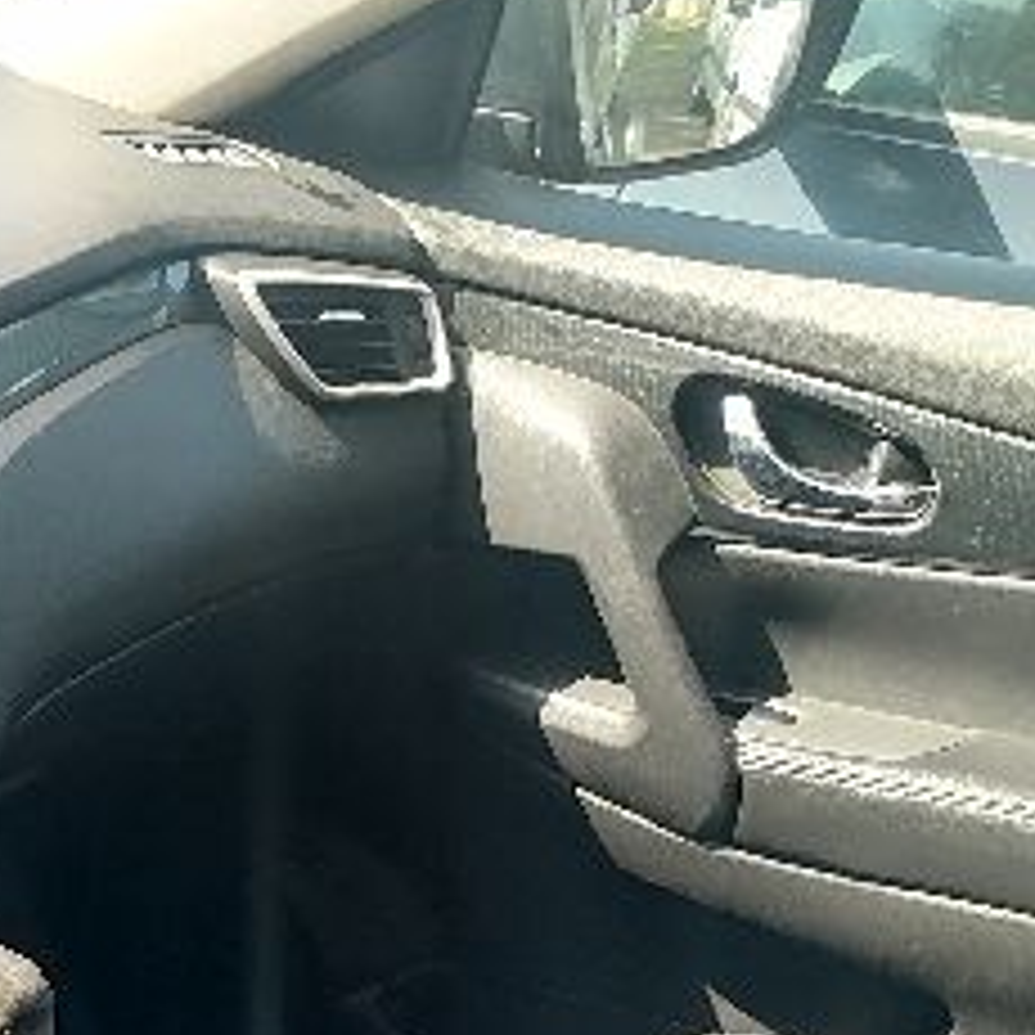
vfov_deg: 21.0
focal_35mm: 80
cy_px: 994
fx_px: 2706
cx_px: -324
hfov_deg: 19.8
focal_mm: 4.25
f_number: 1.8
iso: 50
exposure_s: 1/108
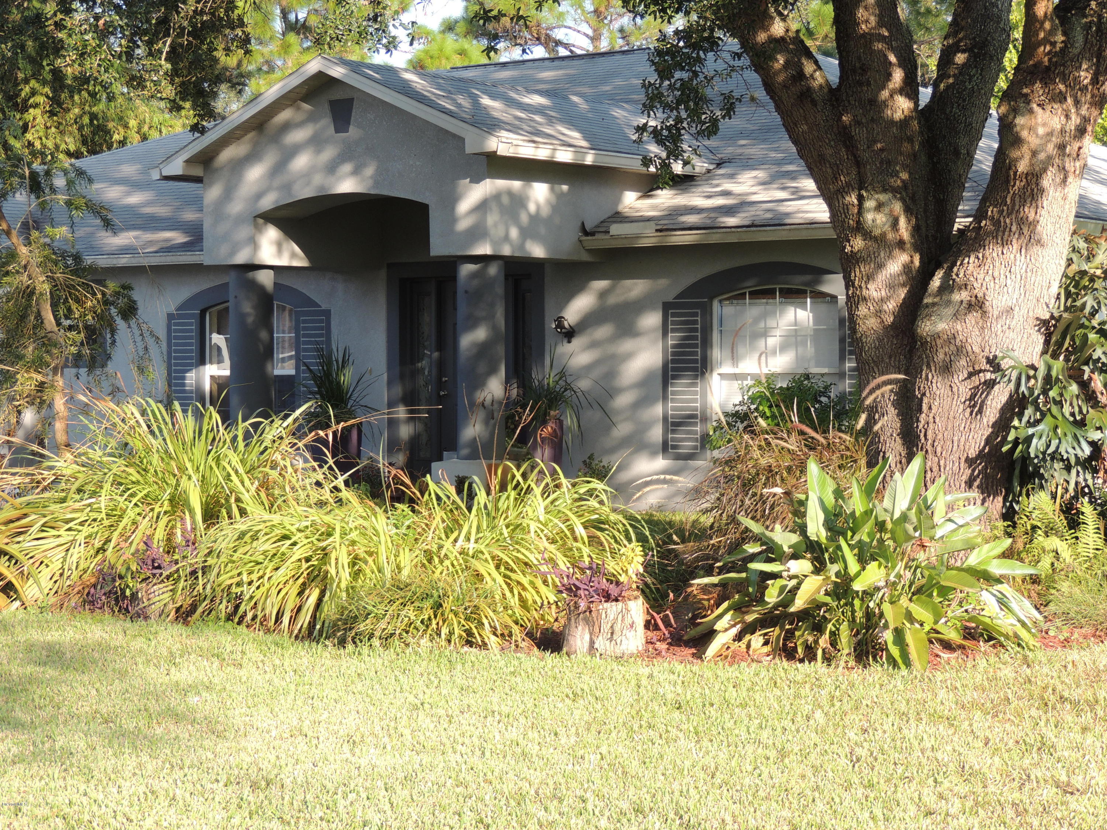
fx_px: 2398
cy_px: 415
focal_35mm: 75
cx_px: 554
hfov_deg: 26.0
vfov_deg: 19.6
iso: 100
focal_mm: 13.3
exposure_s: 1/160
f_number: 3.9
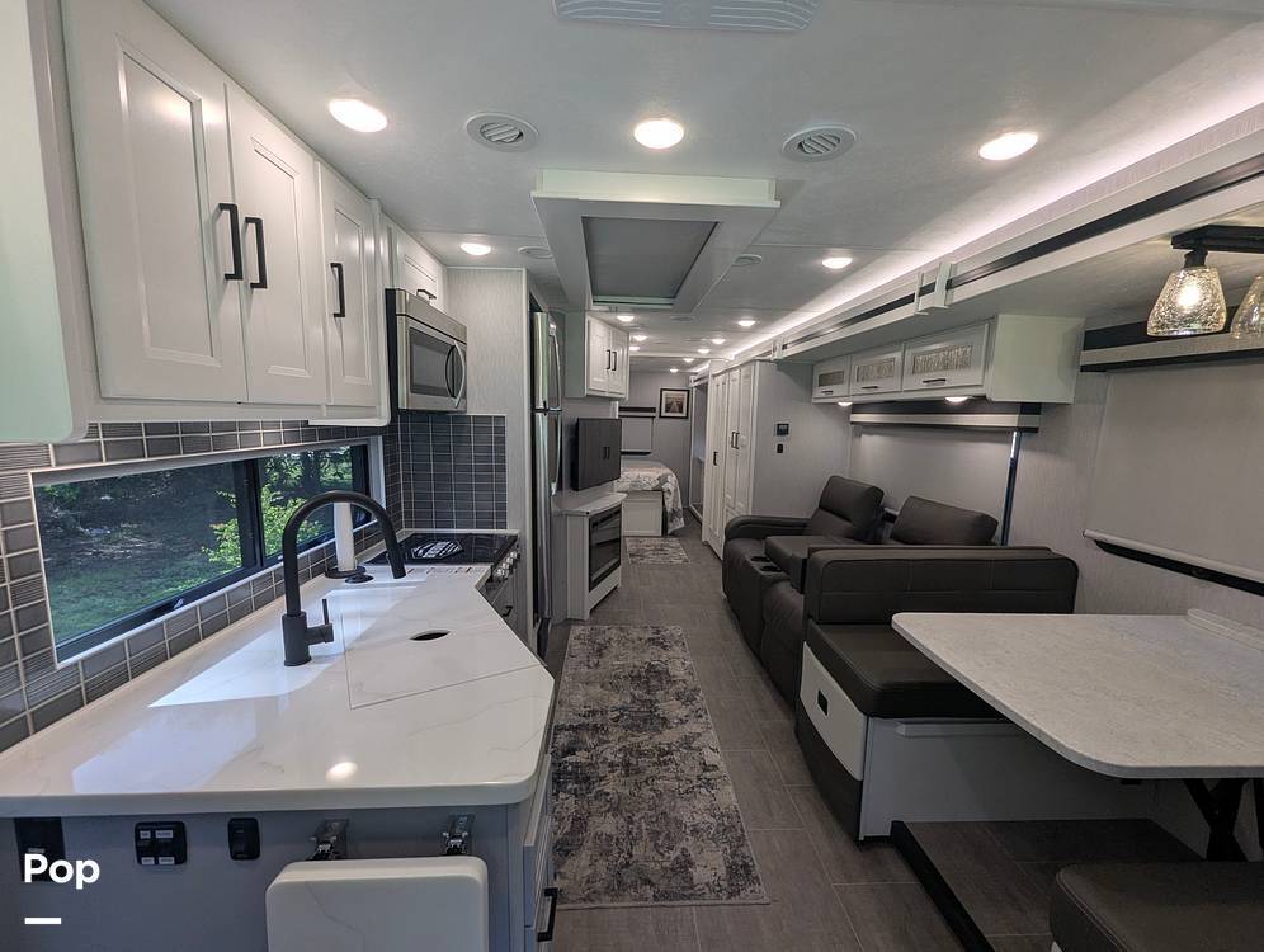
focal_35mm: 13
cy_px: 476
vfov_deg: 90.1
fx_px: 475
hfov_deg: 106.1
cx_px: 632
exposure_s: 1/147
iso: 81
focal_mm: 1.95
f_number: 2.2
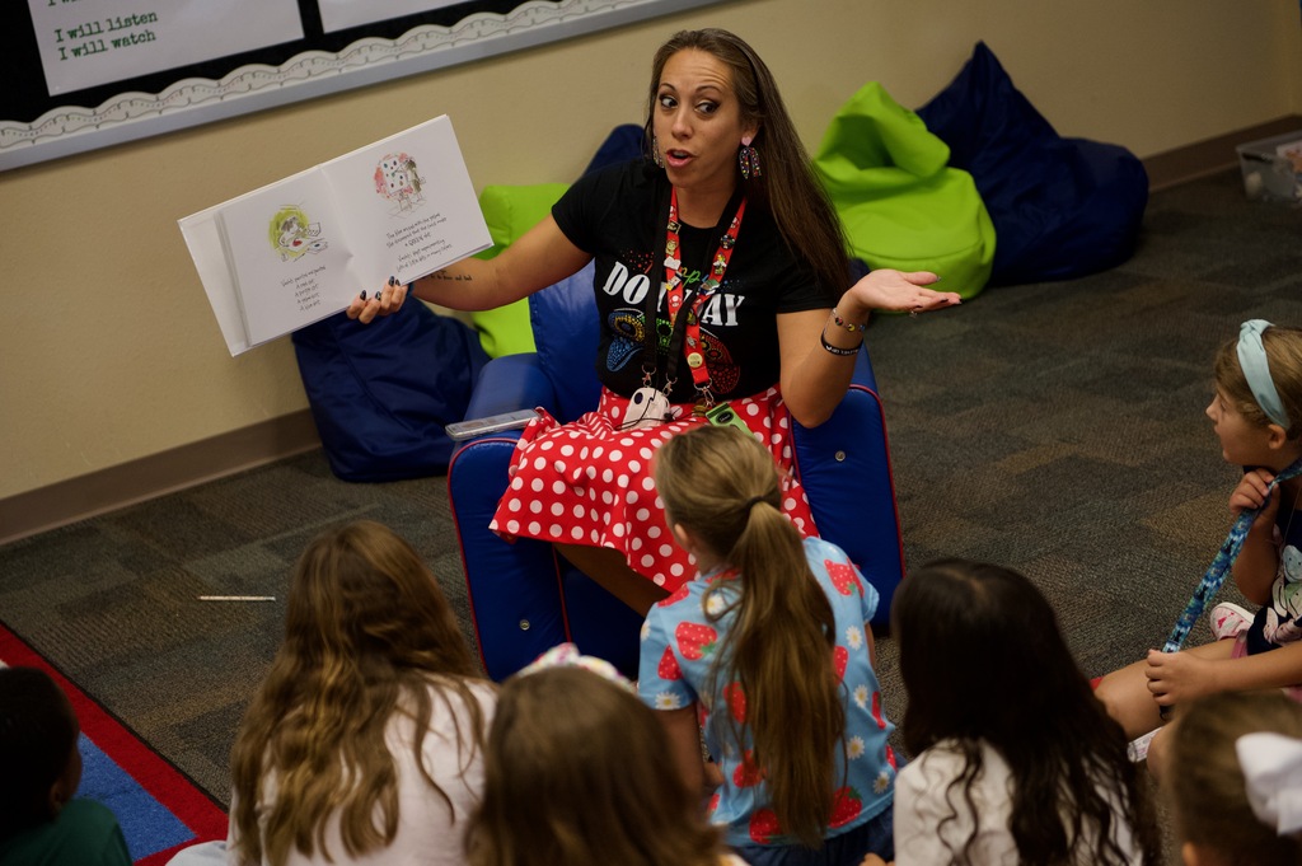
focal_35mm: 70
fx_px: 2530
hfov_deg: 28.9
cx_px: 651
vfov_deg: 19.4
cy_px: 433
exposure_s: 1/320
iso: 1600
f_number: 2.8
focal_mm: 70
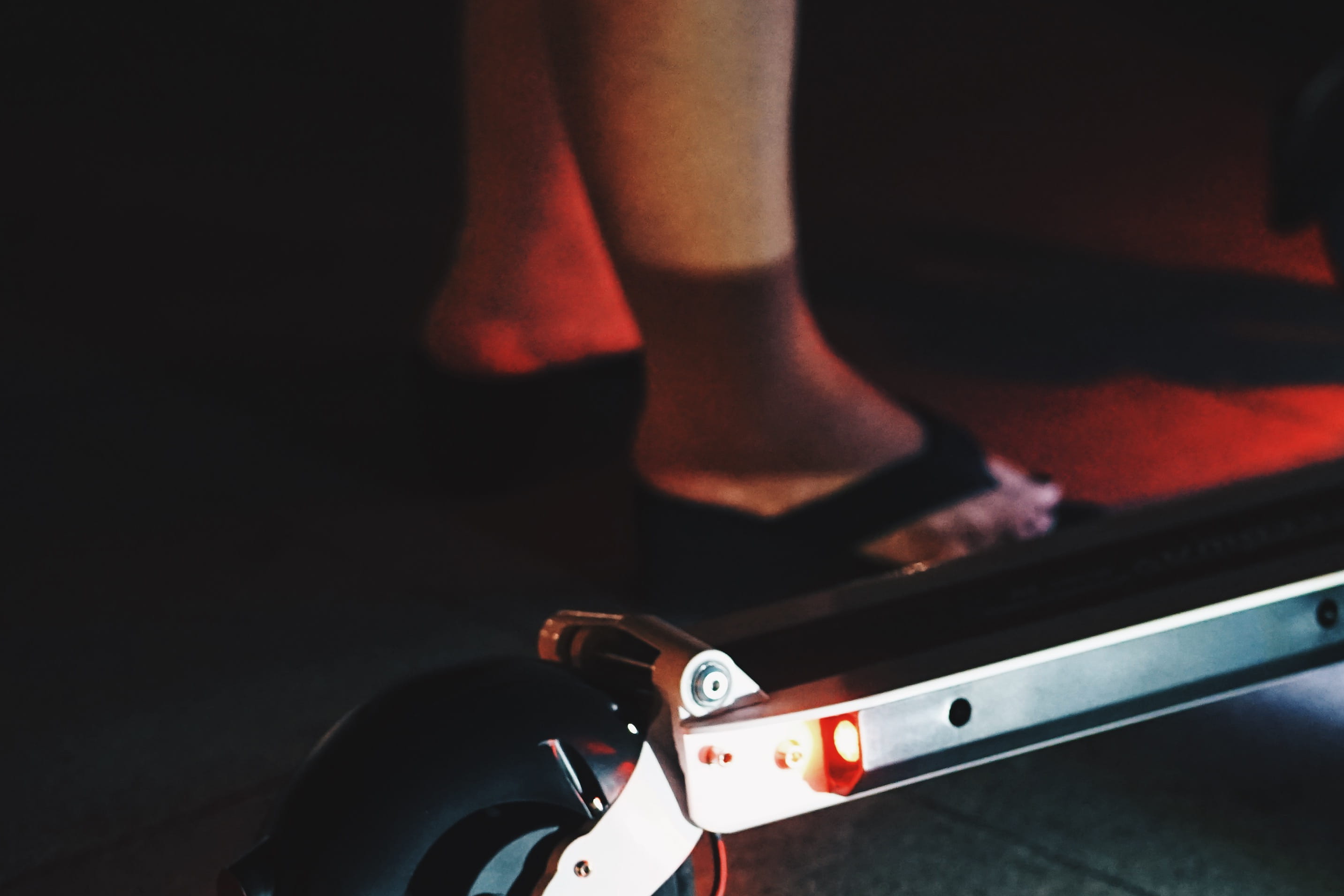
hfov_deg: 11.5
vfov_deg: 7.7
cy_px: 870
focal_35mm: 178
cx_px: 931
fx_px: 6645
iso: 3200
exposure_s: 1/125
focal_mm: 85
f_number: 2
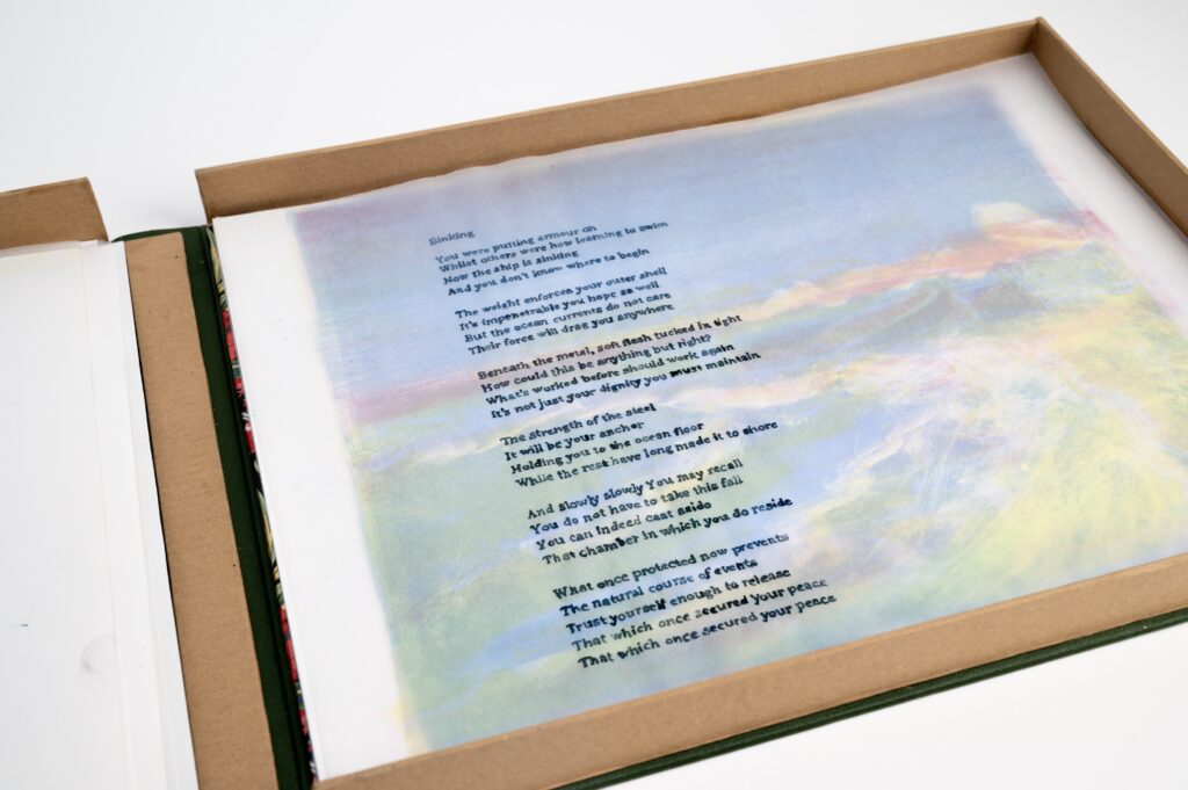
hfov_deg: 47.4
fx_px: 1352
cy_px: 395
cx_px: 594
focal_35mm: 41
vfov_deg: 32.6
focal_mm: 41
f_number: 10
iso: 100
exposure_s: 1/50
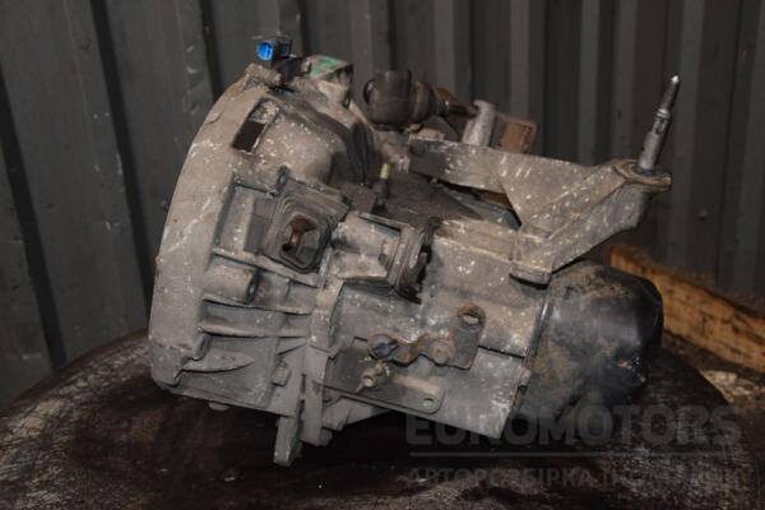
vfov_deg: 29.9
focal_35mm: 45
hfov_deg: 43.6
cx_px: 382
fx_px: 956
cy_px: 255
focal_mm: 30
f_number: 5
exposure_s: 1/60
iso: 800
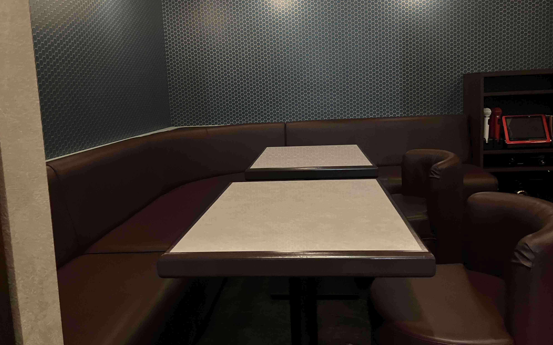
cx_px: 278
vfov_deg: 41.7
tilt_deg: -7.3
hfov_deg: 62.9
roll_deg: +1.6
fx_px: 452
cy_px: 142
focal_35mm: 30
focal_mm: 3.99
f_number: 1.8
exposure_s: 1/18
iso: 640
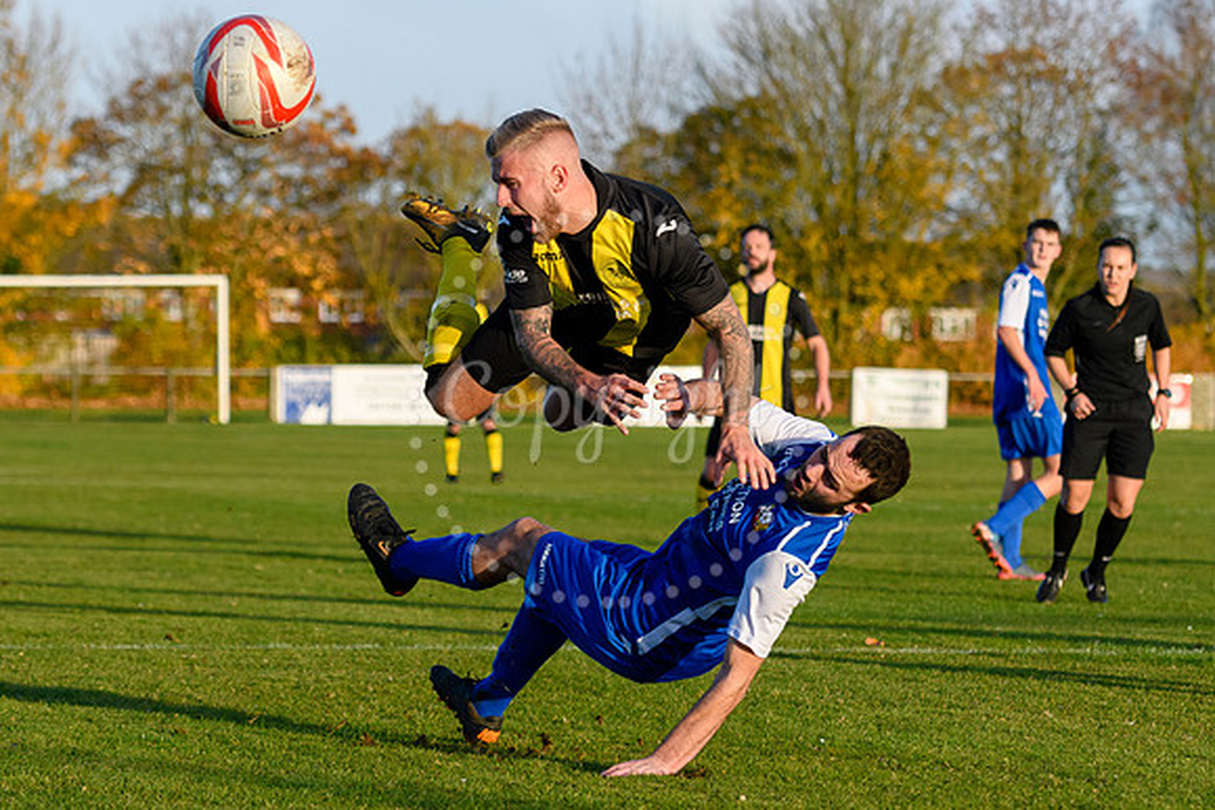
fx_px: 6092
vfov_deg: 7.6
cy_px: 393
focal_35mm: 180
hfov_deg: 11.4
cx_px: 563
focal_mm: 92
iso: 500
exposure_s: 1/2000
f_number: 4
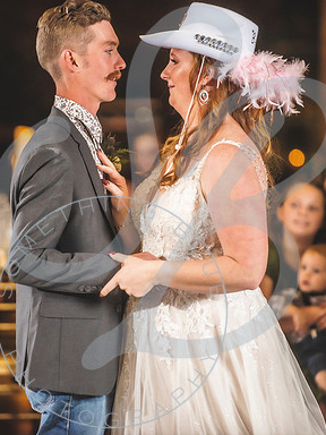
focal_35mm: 254
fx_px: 3189
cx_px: 168
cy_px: 217
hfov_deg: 5.9
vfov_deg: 7.8
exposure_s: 1/200
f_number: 2.8
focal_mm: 175
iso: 800
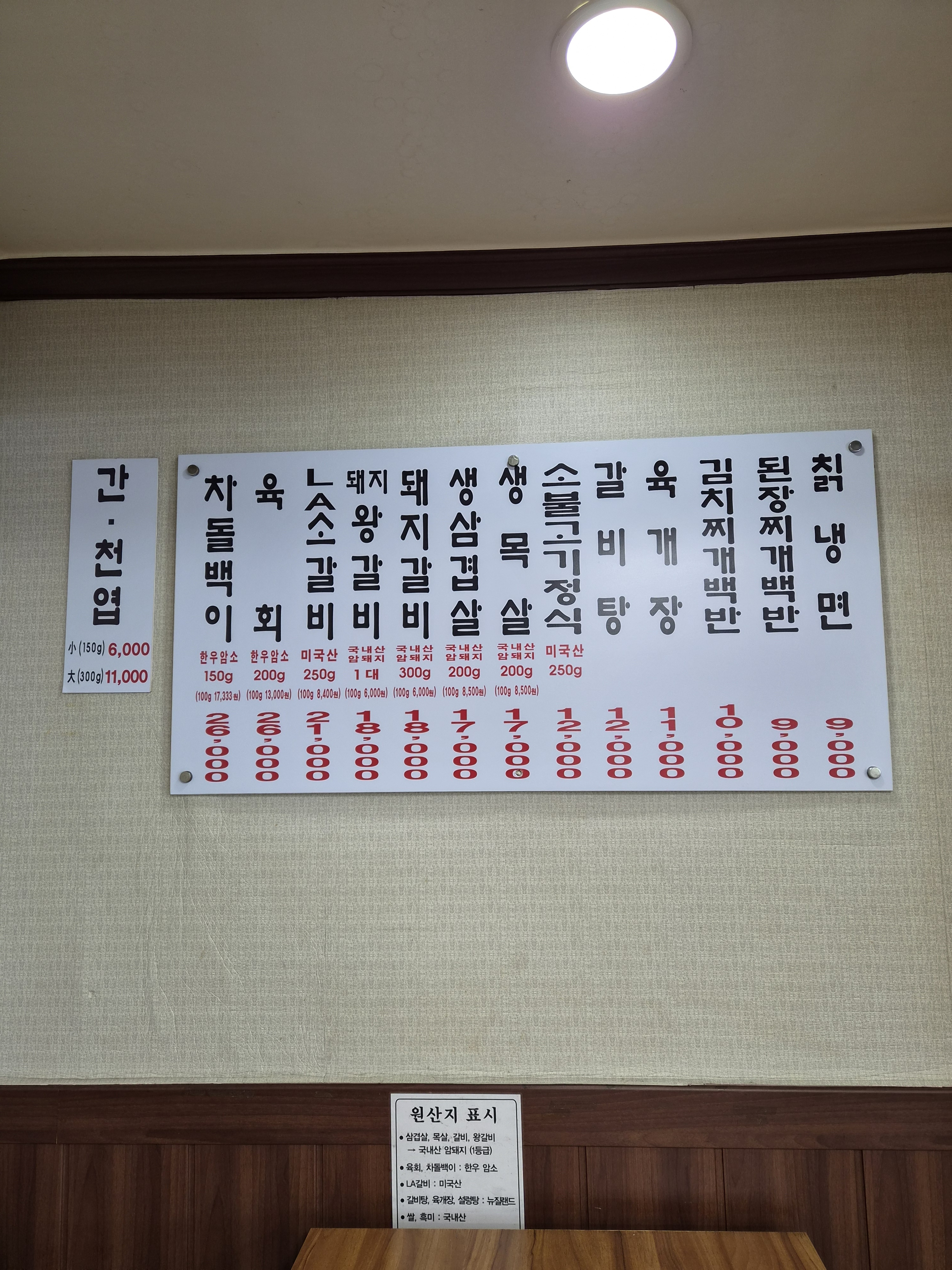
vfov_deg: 73.9
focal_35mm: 23
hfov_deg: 58.9
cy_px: 635
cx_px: 476
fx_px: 843
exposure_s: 1/120
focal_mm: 5.4
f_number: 1.8
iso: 250
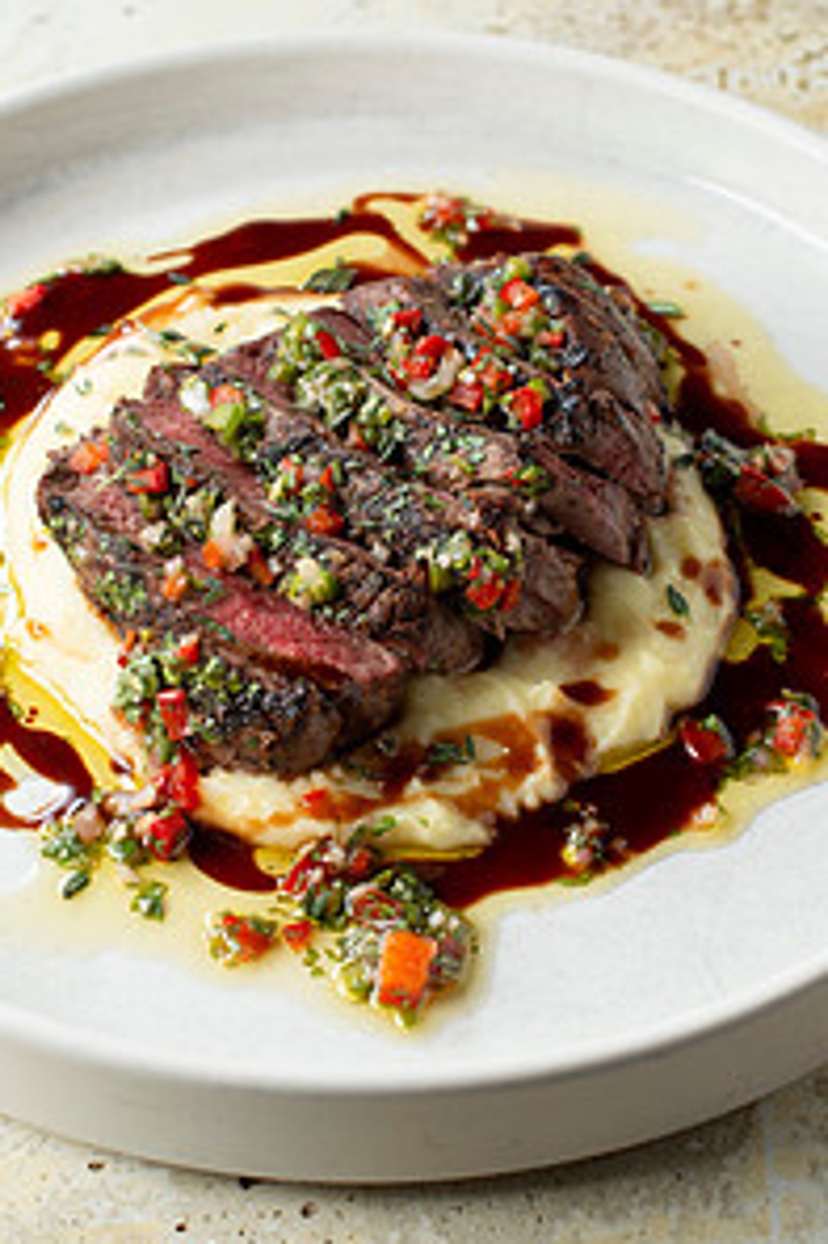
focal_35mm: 76
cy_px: 605
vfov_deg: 26.7
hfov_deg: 17.9
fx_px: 2625
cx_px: 382
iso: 200
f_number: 7.1
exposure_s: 1/200
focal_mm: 50
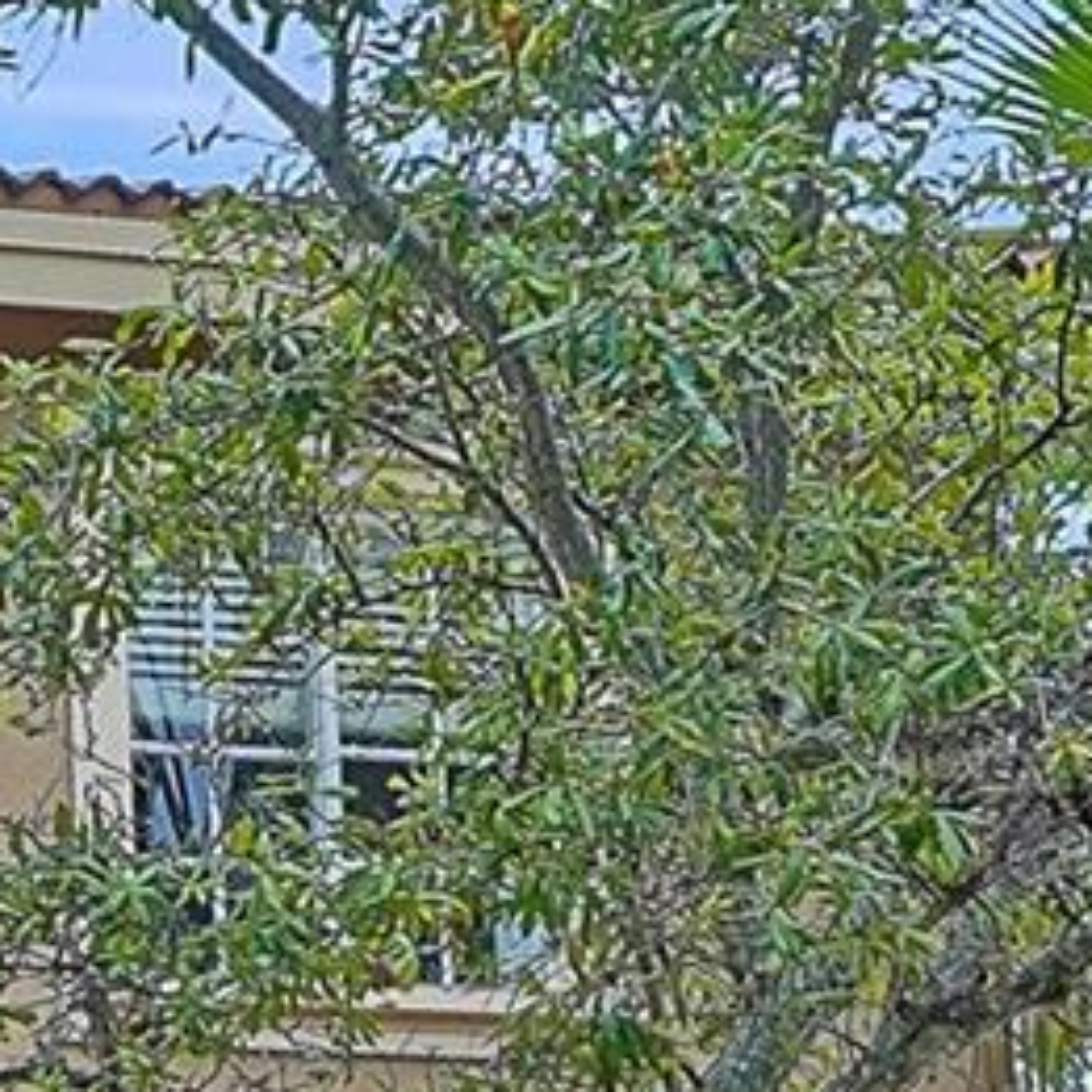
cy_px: 1402
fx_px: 5568
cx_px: -2226
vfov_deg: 10.9
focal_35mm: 156
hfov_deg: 9.0
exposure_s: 1/250
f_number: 4.5
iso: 320
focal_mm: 20
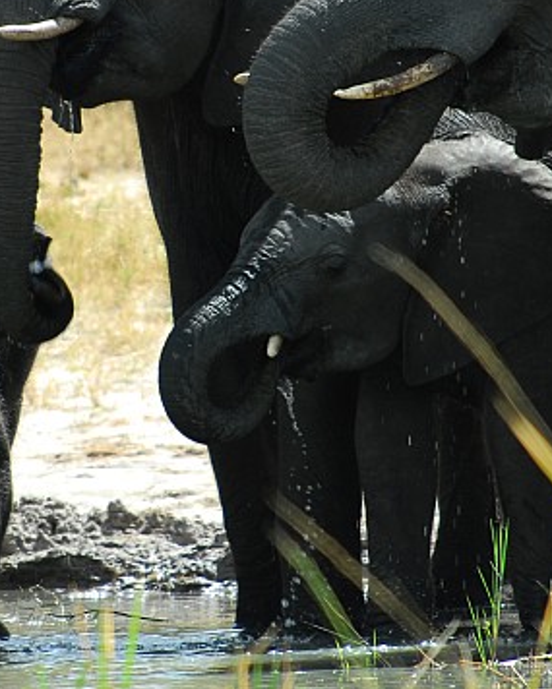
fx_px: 24699
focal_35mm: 1210
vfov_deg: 1.6
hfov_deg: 1.3
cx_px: 149
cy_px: 232
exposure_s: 1/200
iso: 100
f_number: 4.8
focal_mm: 340
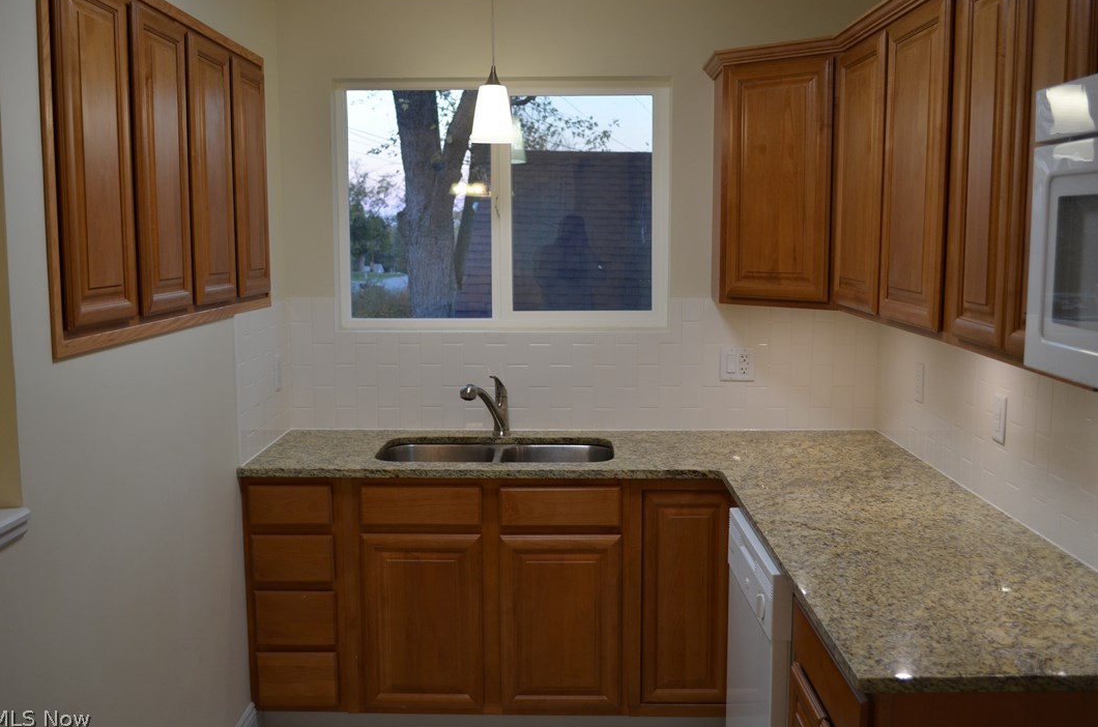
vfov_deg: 35.8
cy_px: 362
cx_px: 550
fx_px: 1126
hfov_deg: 52.0
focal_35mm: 37
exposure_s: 1/80
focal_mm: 24
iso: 400
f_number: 4.2
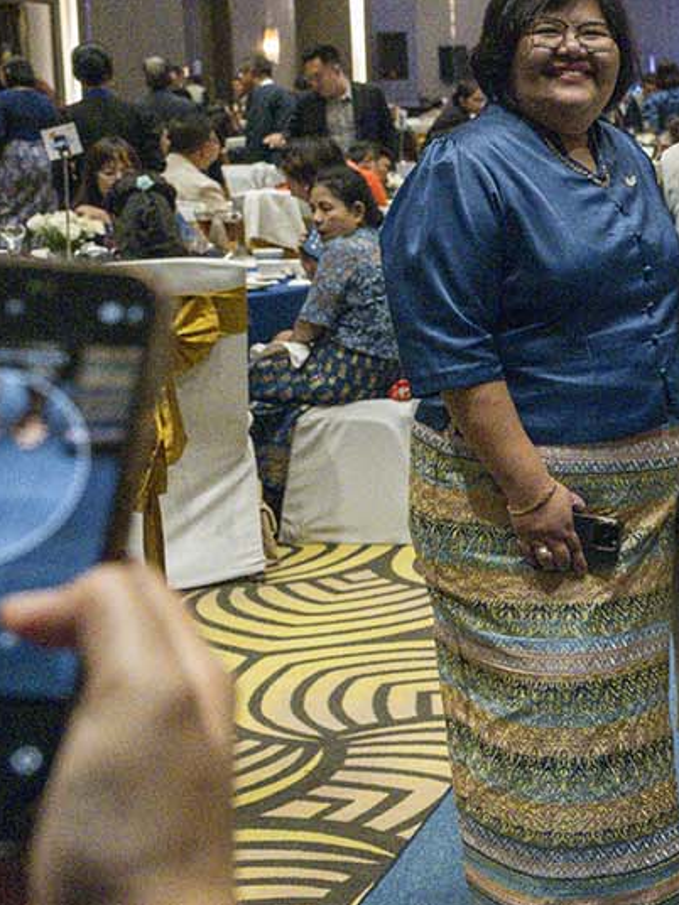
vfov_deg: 30.2
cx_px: 777
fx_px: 1622
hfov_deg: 22.1
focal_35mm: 62
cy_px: 133
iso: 16000
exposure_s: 1/200
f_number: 4.5
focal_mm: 24
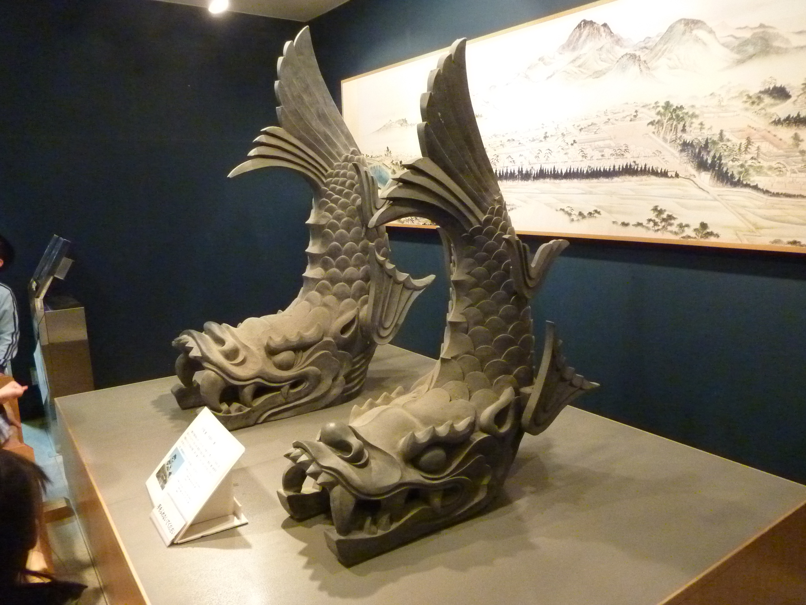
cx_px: 403
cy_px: 302
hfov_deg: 69.4
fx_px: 582
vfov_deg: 54.9
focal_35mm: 25
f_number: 3.3
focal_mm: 4.1
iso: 800
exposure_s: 1/20
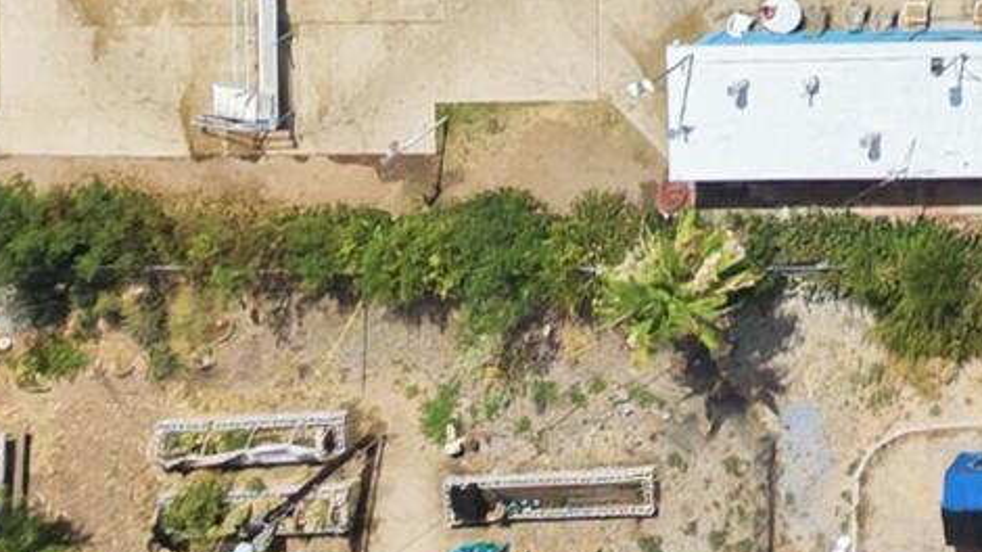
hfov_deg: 11.2
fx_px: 4347
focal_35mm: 167
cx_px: 2169
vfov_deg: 6.7
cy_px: -1045
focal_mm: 8.7
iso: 200
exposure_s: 1/8000
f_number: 1.8
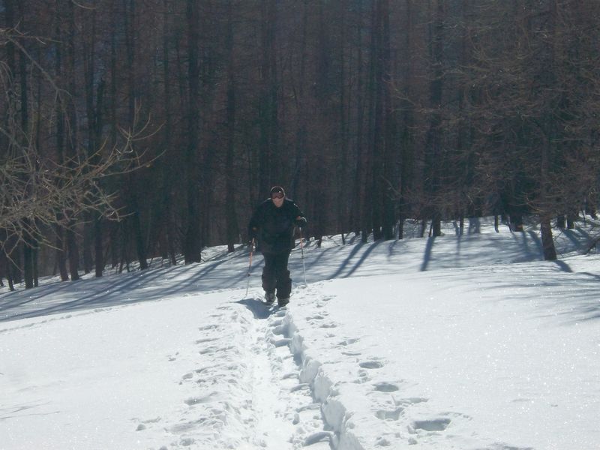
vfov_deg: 18.0
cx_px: 300
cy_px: 225
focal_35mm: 82
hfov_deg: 23.8
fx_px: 1421
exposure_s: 1/500
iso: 80
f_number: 8.9
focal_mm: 13.7
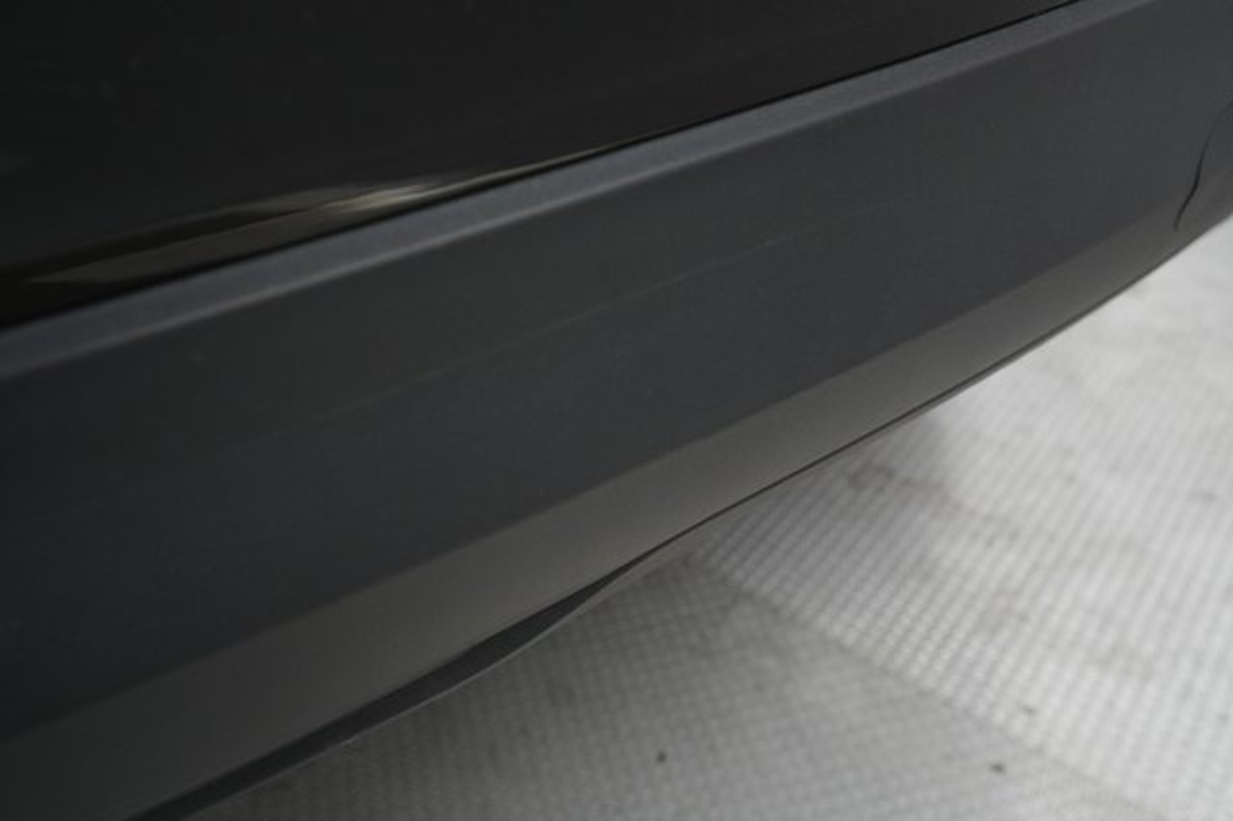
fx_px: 958
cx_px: 616
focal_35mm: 28
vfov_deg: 46.4
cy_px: 410
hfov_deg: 65.5
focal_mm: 28
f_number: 4.5
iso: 2000
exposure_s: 1/100
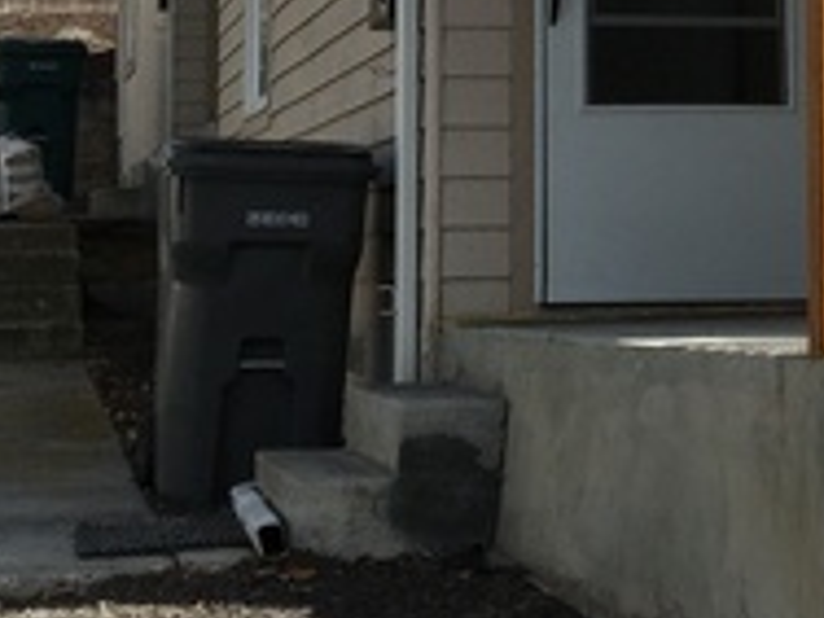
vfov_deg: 14.2
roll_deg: +2.0
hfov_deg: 18.2
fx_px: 2452
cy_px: 61
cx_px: 953
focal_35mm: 103
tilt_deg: +5.5
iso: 25
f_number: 2.2
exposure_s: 1/1876
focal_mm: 4.15
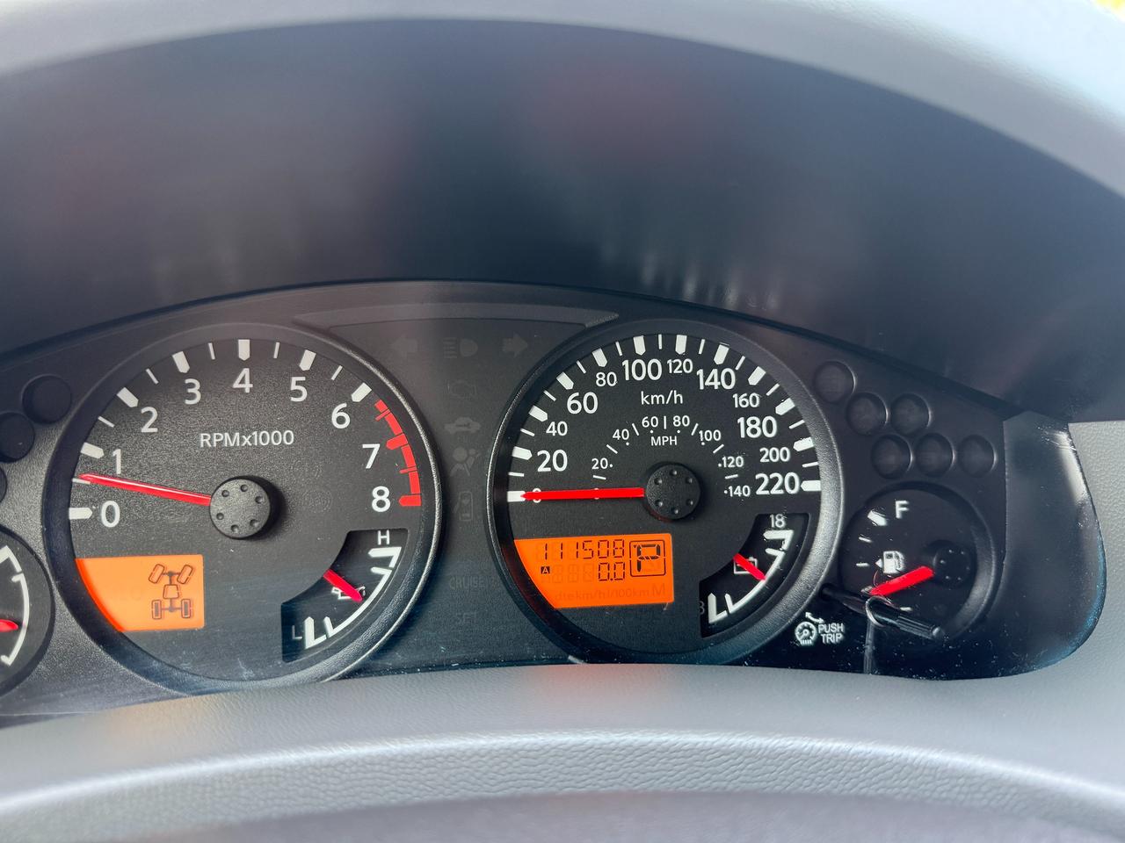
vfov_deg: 56.8
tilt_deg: -23.0
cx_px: 562
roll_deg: -2.5
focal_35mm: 24
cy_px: 422
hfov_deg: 71.6
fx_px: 780
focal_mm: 6.76
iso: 200
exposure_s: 1/74
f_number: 1.78
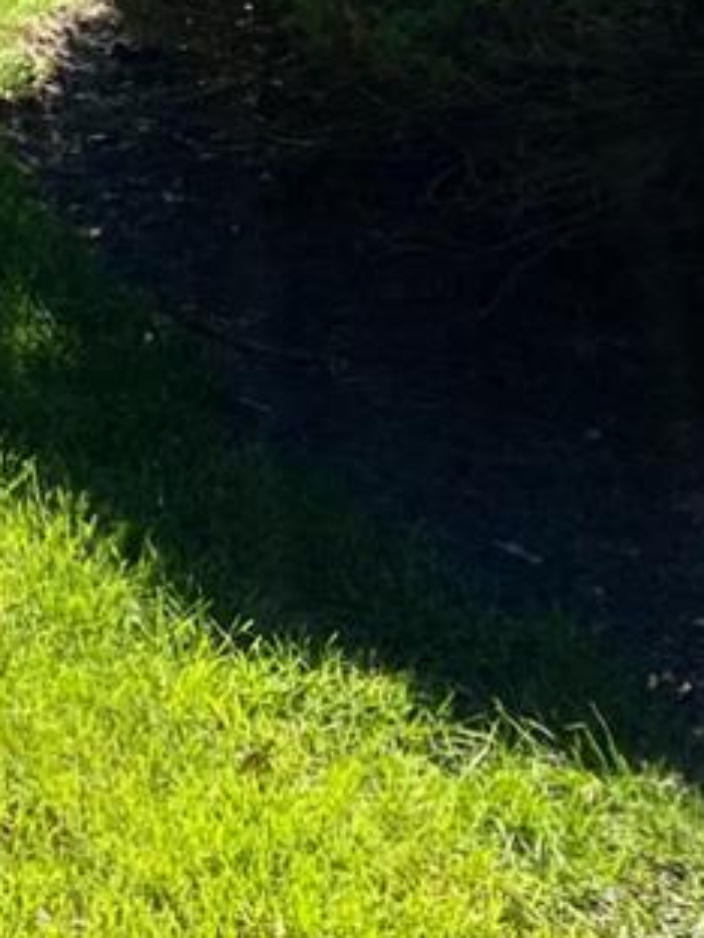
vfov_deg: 13.2
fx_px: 3390
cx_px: -889
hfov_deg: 10.5
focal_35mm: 125
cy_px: -1031
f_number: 1.8
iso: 32
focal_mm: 4.25
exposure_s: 1/1504
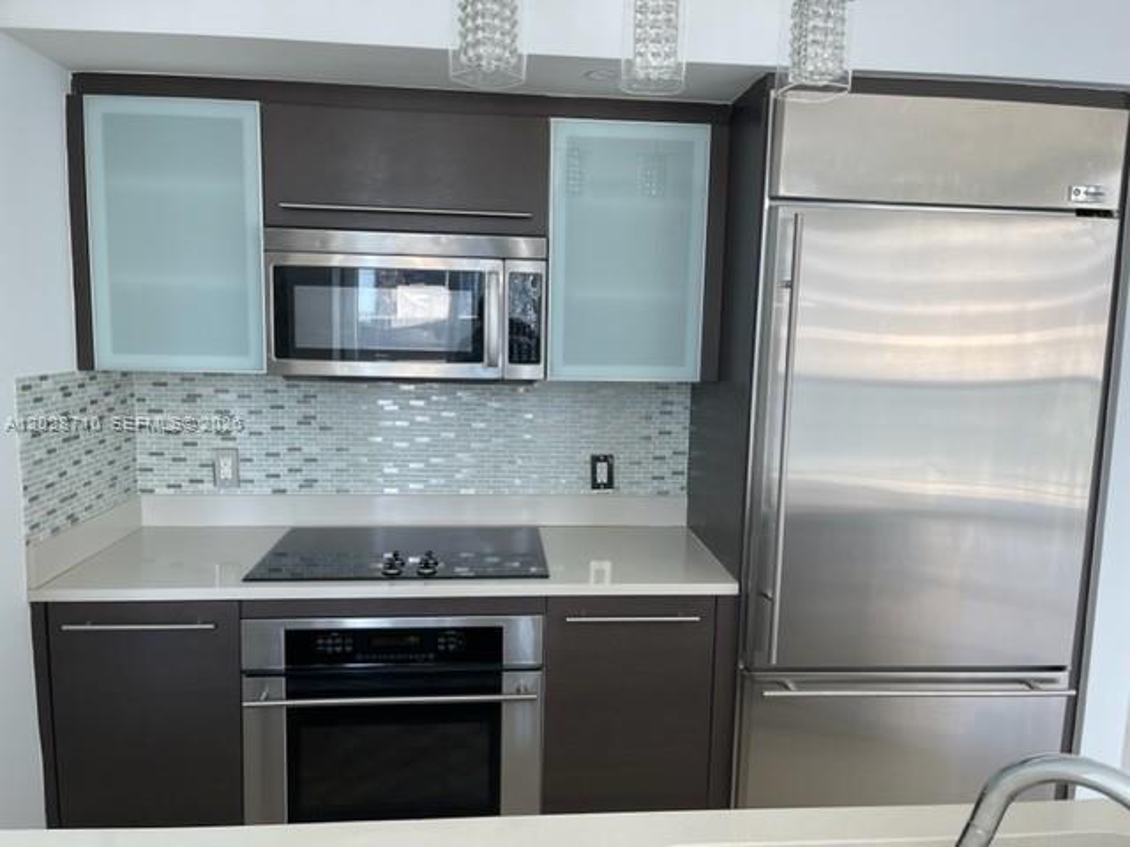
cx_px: 565
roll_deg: -1.8
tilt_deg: -7.8
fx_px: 849
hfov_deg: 67.3
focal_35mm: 26
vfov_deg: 53.1
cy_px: 424
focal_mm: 5.1
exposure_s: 1/121
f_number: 1.6
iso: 80
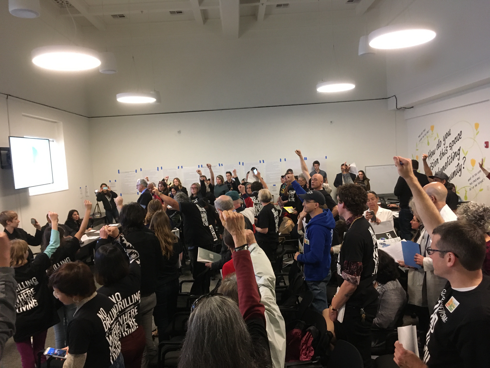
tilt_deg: -4.0
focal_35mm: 29
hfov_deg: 61.7
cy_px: 184
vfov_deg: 48.2
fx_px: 411
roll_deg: +3.1
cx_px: 245
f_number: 2.2
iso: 200
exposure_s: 1/20
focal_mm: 4.15
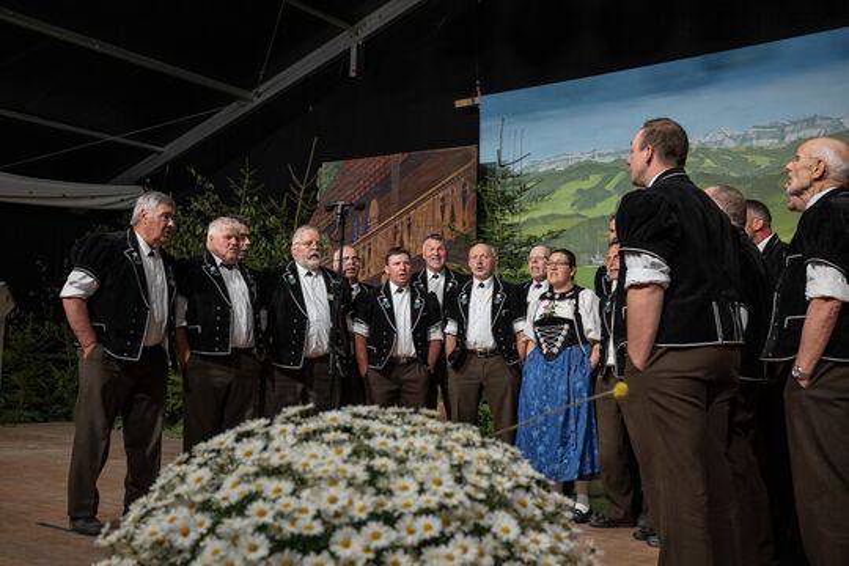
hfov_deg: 53.1
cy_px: 283
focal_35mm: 36
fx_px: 849
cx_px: 424
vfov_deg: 36.9
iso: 800
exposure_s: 1/100
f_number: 5.6
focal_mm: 36
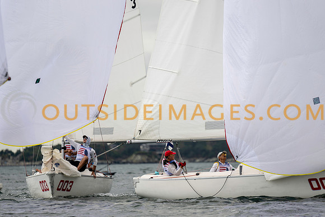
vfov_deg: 4.6
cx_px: 162
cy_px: 108
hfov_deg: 6.9
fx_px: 2709
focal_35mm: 300
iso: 50
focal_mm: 300
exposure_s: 1/500
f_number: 4
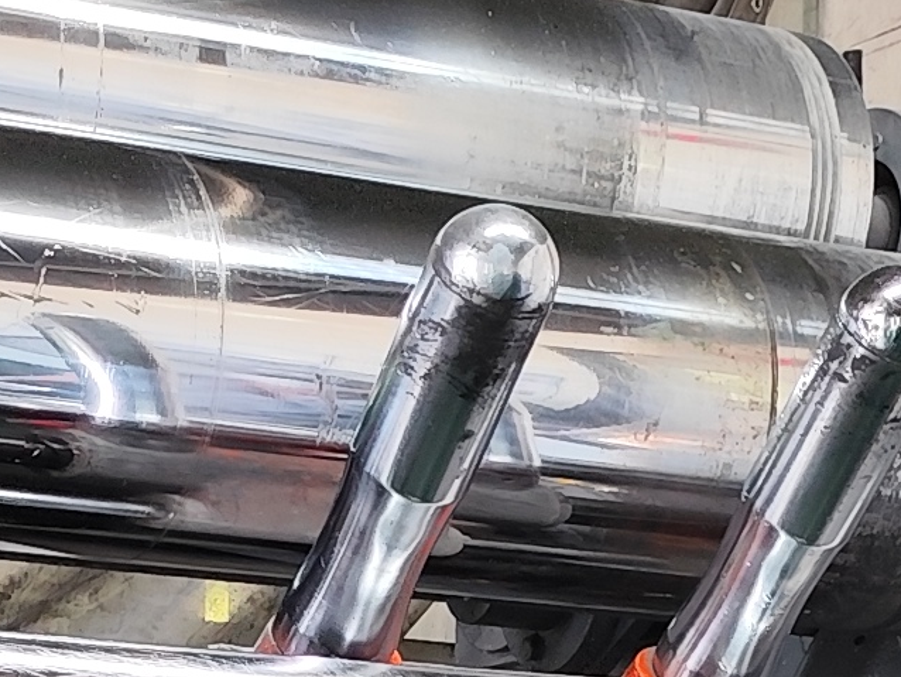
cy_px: 1543
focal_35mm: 147
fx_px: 3828
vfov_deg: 9.2
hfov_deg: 13.4
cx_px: 290
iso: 250
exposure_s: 1/50
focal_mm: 6.14
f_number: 1.65
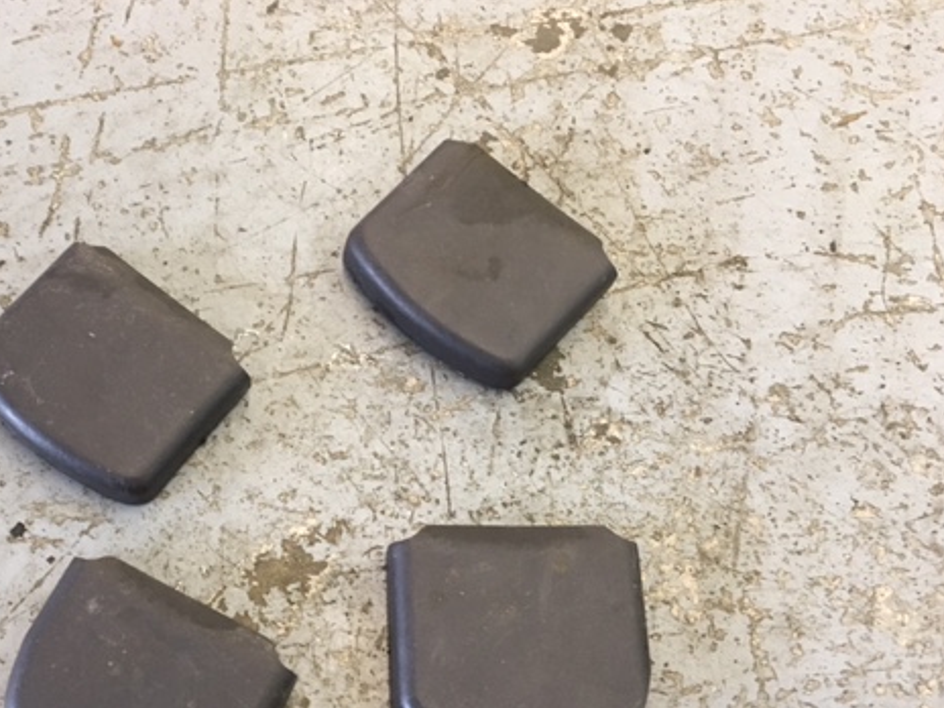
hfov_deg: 46.1
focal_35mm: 40
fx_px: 1091
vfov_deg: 35.7
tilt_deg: -72.5
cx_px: 315
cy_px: 452
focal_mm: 4.15
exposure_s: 1/33
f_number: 2.2
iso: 160
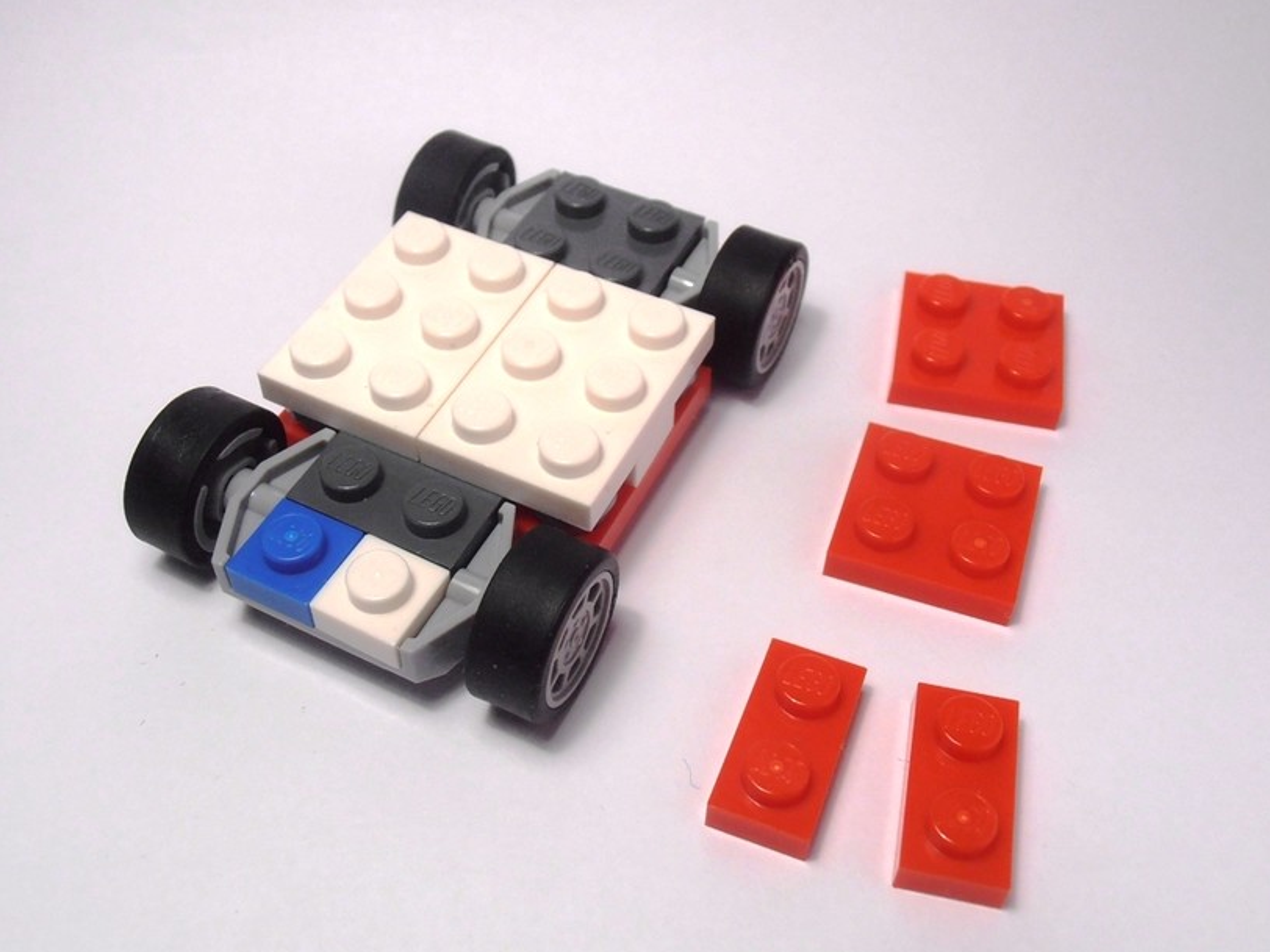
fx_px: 1504
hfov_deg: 45.8
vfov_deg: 35.1
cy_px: 440
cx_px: 602
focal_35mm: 41
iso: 80
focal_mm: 6.61
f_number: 3.9
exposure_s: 1/100
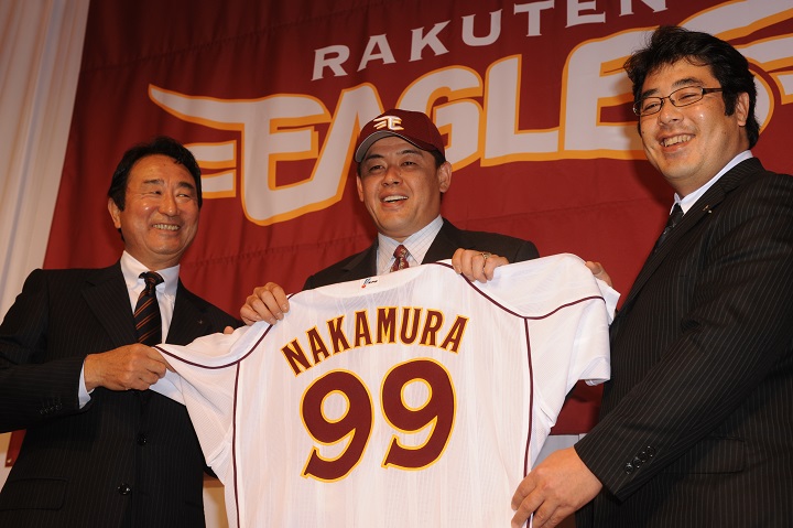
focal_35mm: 50
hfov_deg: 39.6
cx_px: 396
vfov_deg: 27.0
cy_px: 264
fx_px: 1101
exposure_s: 1/125
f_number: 6.3
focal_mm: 50
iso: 400
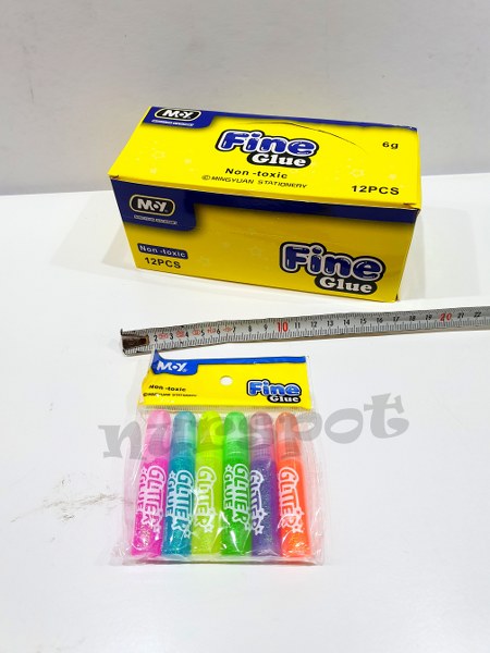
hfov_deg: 53.1
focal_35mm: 26
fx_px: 491
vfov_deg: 67.3
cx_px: 245
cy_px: 326
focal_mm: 4.32
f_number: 1.5
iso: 125
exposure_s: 1/100
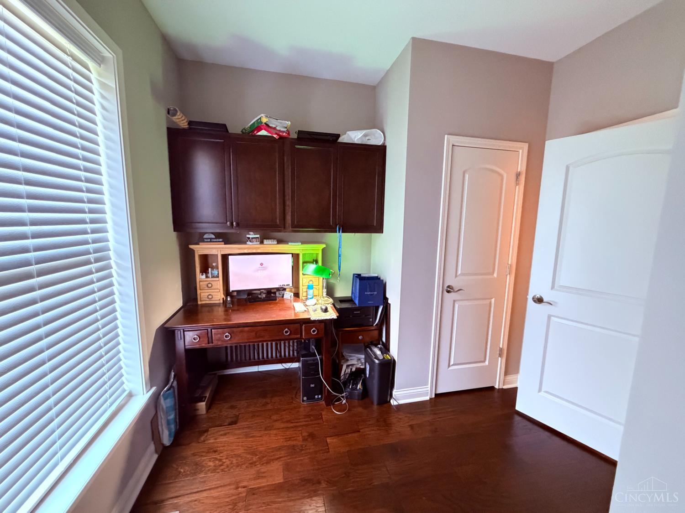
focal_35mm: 14
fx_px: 277
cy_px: 256
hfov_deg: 102.1
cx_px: 342
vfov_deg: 85.7
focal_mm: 2.22
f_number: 2.2
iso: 1000
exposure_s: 1/60
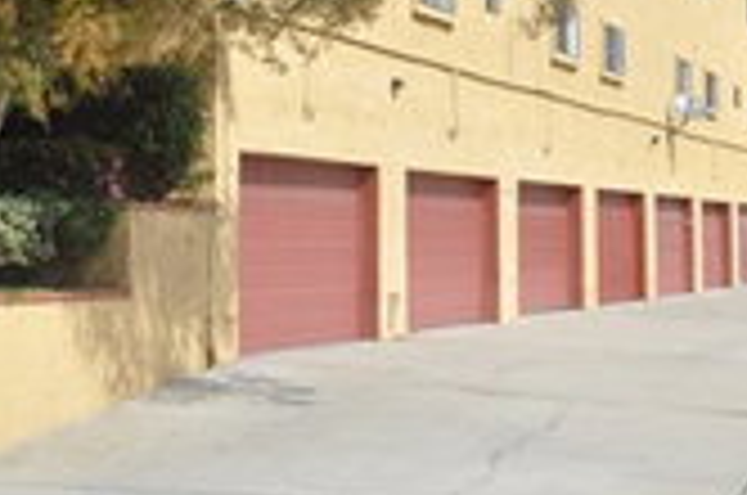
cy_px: -70
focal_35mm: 104
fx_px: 2154
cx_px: 279
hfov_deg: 19.6
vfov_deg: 12.8
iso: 200
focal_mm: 24
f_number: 9
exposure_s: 1/320
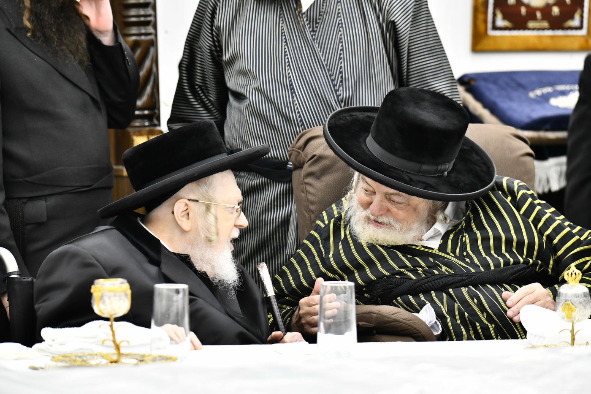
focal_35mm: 260
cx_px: 296
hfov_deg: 7.9
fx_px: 4268
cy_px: 197
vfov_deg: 5.3
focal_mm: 260
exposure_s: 1/160
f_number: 5.6
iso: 2500
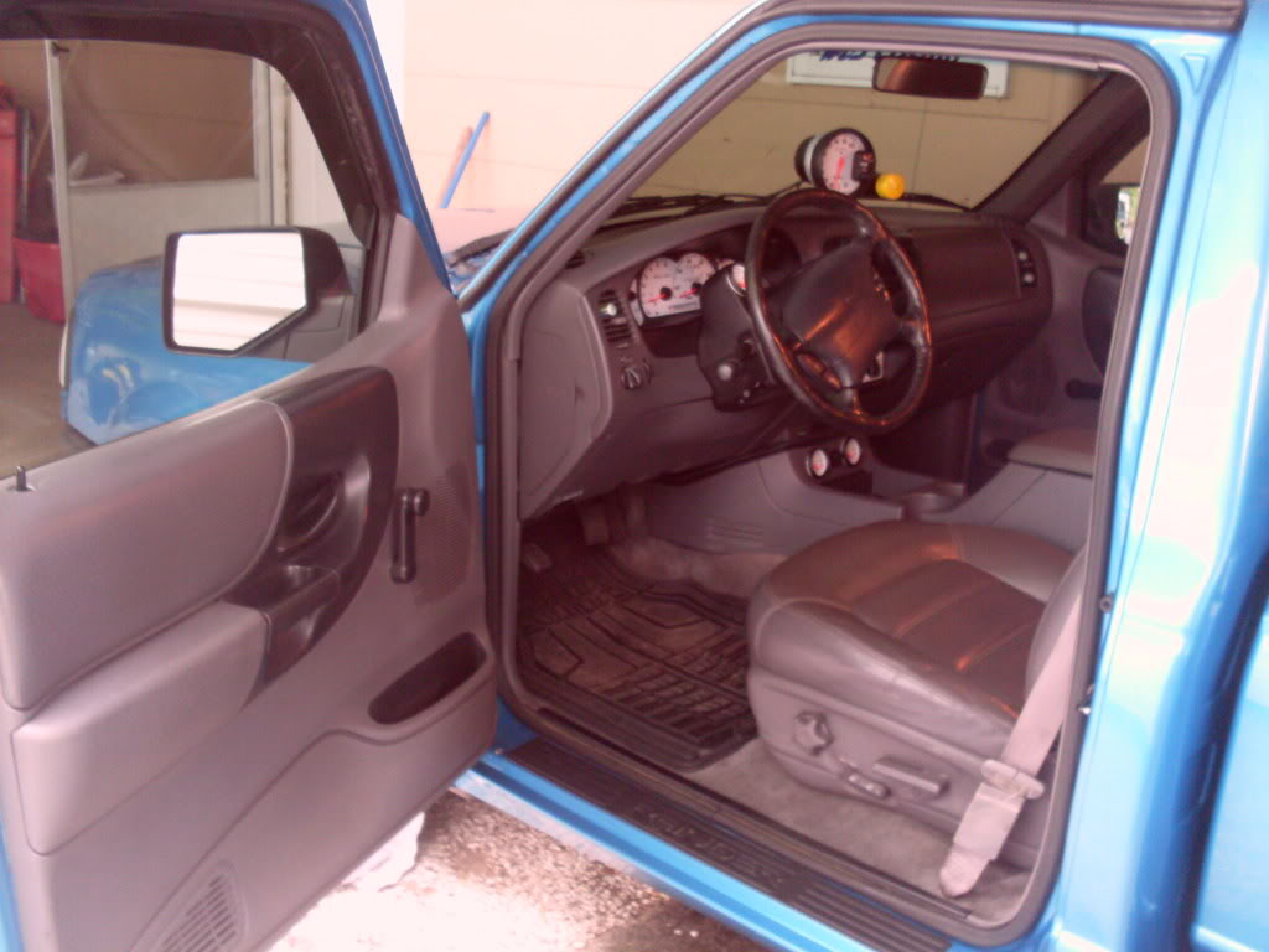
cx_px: 634
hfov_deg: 49.0
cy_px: 476
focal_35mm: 38
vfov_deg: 37.7
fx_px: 1393
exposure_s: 1/3.33
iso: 200
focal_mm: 6.3
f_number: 2.8
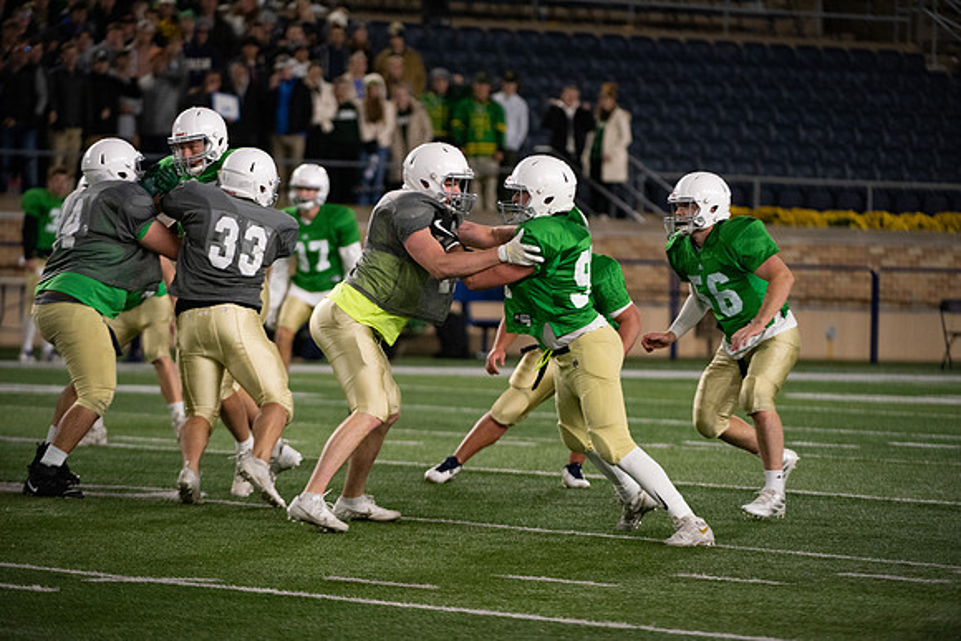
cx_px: 480
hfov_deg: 7.4
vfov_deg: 4.9
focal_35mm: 280
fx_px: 7476
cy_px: 320
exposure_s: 1/500
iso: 3600
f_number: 4.5
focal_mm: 280
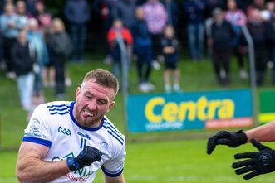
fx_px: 3324
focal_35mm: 435
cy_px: 197
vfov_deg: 3.2
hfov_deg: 4.7
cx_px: 45
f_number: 5.6
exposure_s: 1/500
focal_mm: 180
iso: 500
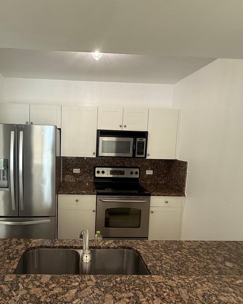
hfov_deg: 62.0
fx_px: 198
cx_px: 88
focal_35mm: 22
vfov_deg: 74.9
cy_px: 165
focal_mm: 2.22
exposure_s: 1/120
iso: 160
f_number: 2.2
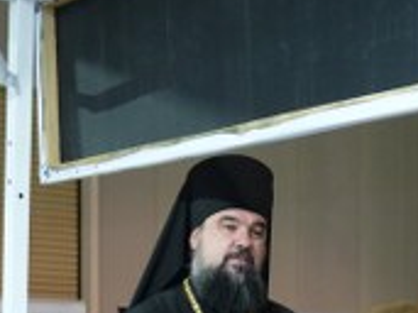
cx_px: 450
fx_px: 1303
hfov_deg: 17.6
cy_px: 476
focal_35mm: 108
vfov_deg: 12.9
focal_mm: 24
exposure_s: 1/200
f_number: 4
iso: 2500
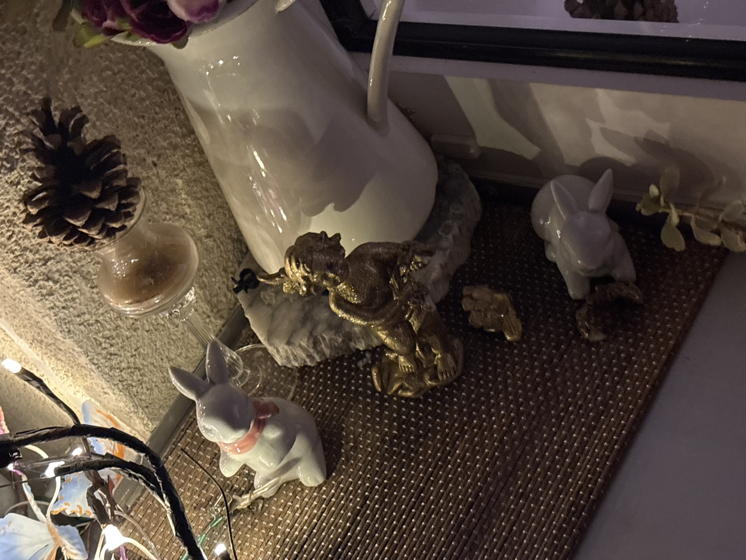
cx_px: 373
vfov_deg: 28.0
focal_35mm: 52
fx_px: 1121
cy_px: 280
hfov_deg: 36.8
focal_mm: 5.96
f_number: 1.6
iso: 500
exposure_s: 1/20
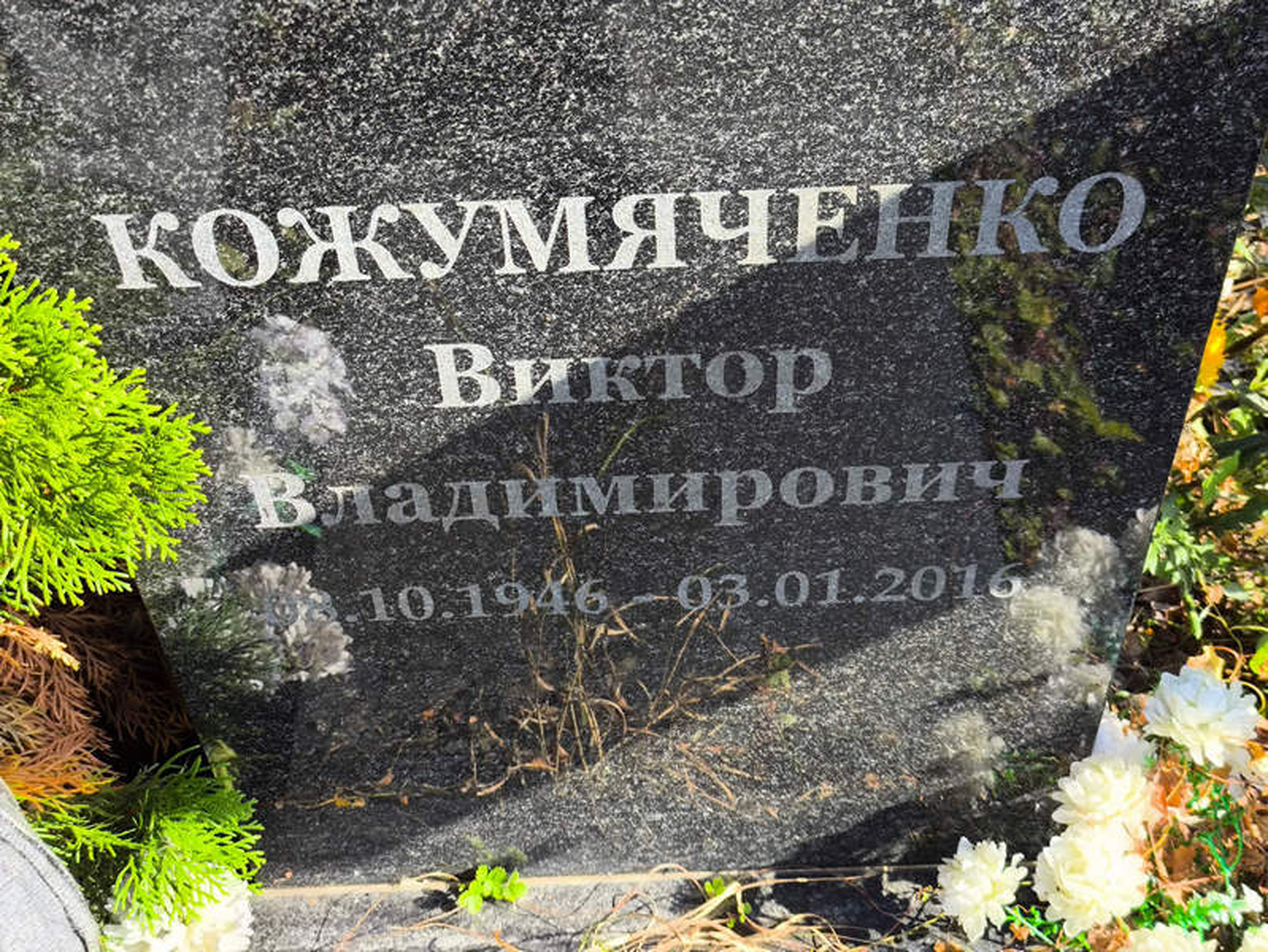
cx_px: 634
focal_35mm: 50
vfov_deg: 29.1
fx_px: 1832
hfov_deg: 38.2
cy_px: 476
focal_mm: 4.71
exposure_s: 1/391
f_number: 1.7
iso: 50
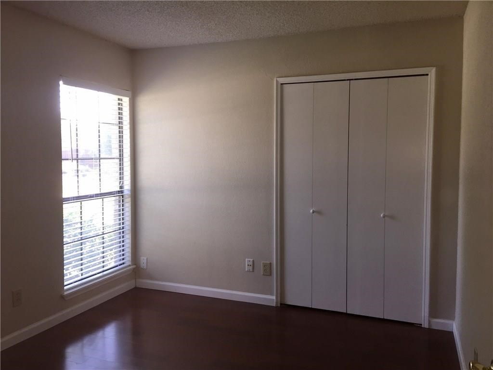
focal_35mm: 29
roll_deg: -1.5
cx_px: 246
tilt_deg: -2.8
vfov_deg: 48.2
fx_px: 413
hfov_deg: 61.7
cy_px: 185
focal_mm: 4.15
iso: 50
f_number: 2.2
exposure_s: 1/60
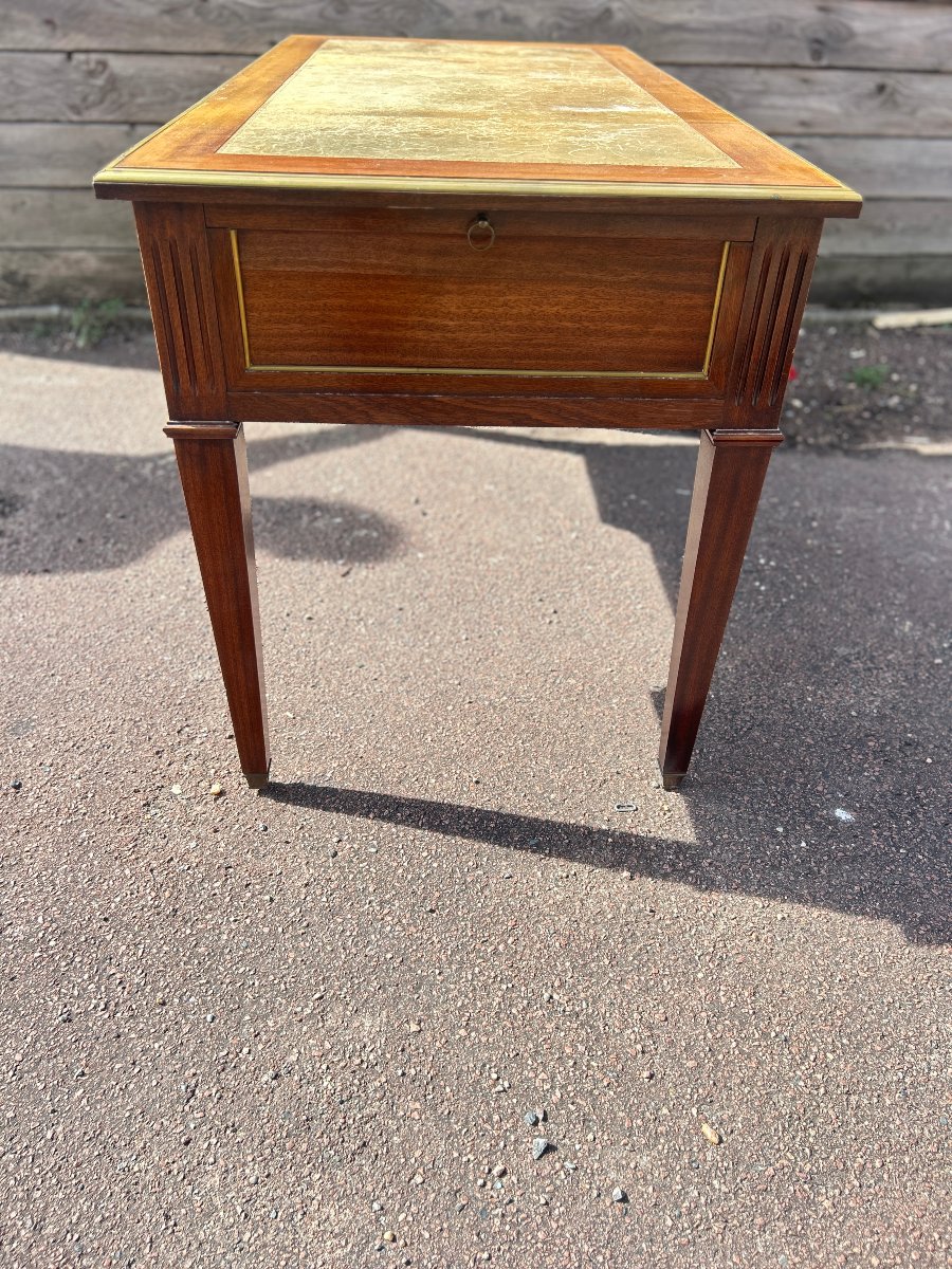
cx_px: 476
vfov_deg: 67.3
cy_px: 634
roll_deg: -3.4
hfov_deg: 53.1
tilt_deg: -37.7
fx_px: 953
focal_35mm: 26
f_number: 1.5
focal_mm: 5.7
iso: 50
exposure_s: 1/611
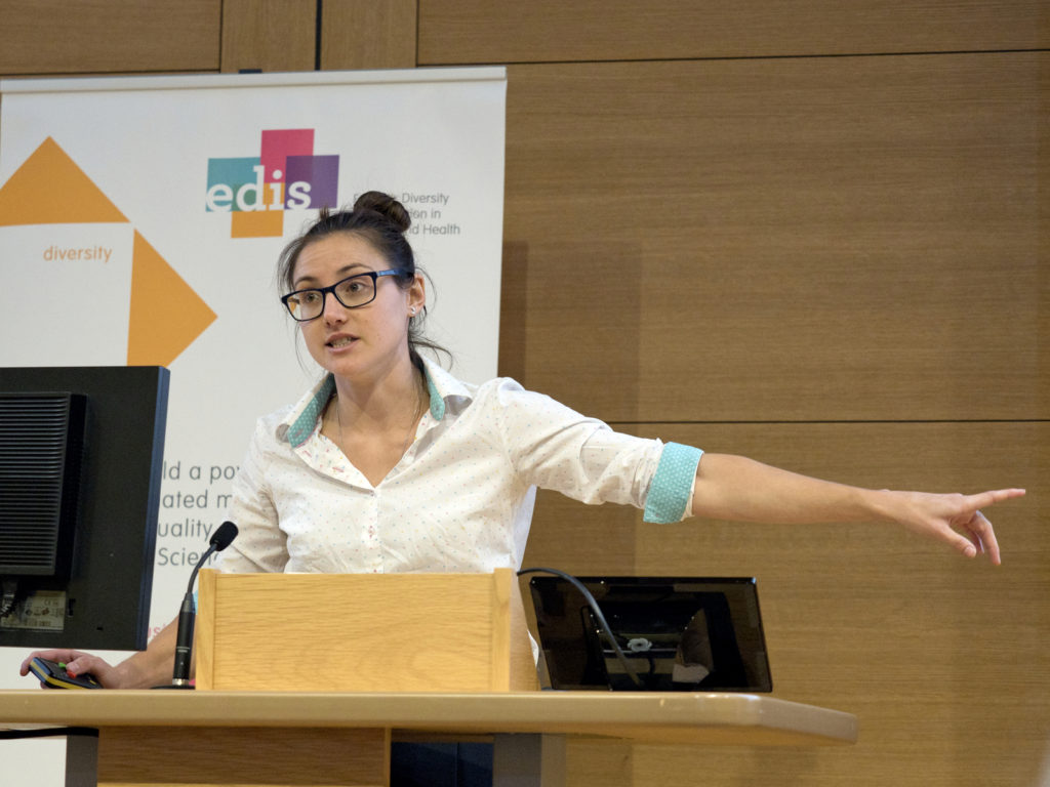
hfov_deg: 17.9
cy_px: 394
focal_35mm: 110
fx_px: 3337
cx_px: 525
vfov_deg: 13.5
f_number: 2.8
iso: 1600
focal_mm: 55
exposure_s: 1/125
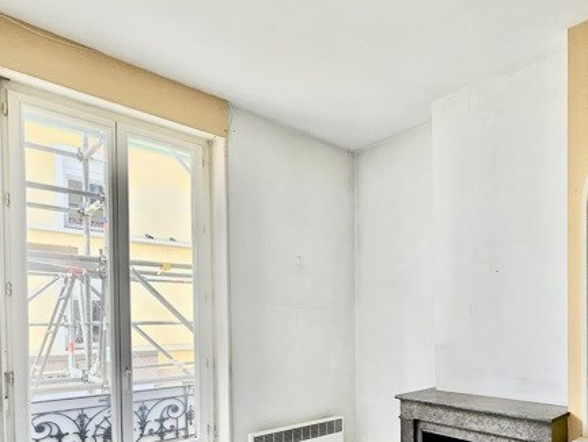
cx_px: 435
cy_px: 337
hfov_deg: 67.4
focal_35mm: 24
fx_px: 408
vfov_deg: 53.9
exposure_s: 1/50
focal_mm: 1.7
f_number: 2.2
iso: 50
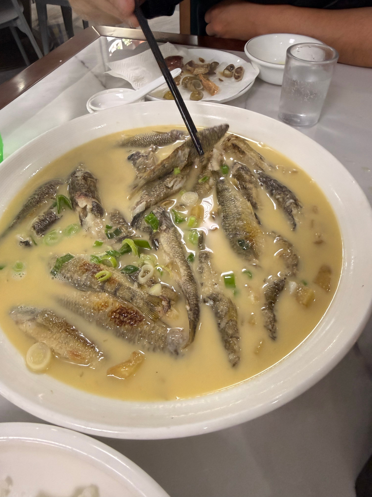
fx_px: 344
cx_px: 186
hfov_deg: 56.8
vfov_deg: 71.6
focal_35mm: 24
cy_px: 248
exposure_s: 1/100
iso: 320
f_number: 2.2
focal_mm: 2.22
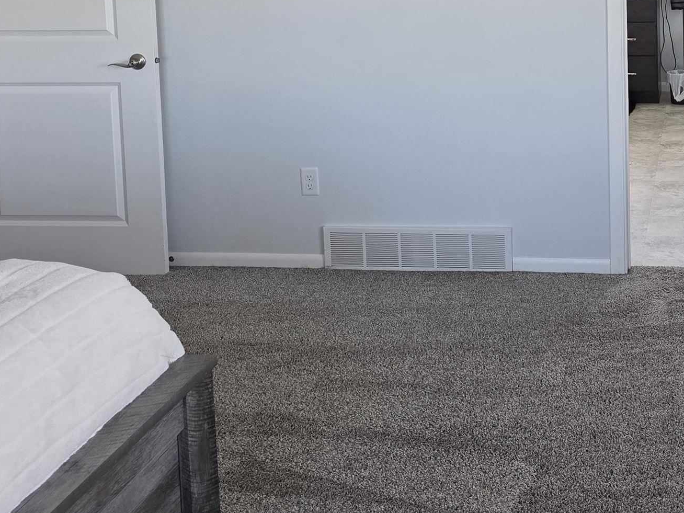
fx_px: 1067
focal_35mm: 54
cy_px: -15
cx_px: 583
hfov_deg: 34.1
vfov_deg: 25.5
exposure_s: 1/180
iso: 160
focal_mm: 6.3
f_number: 1.7
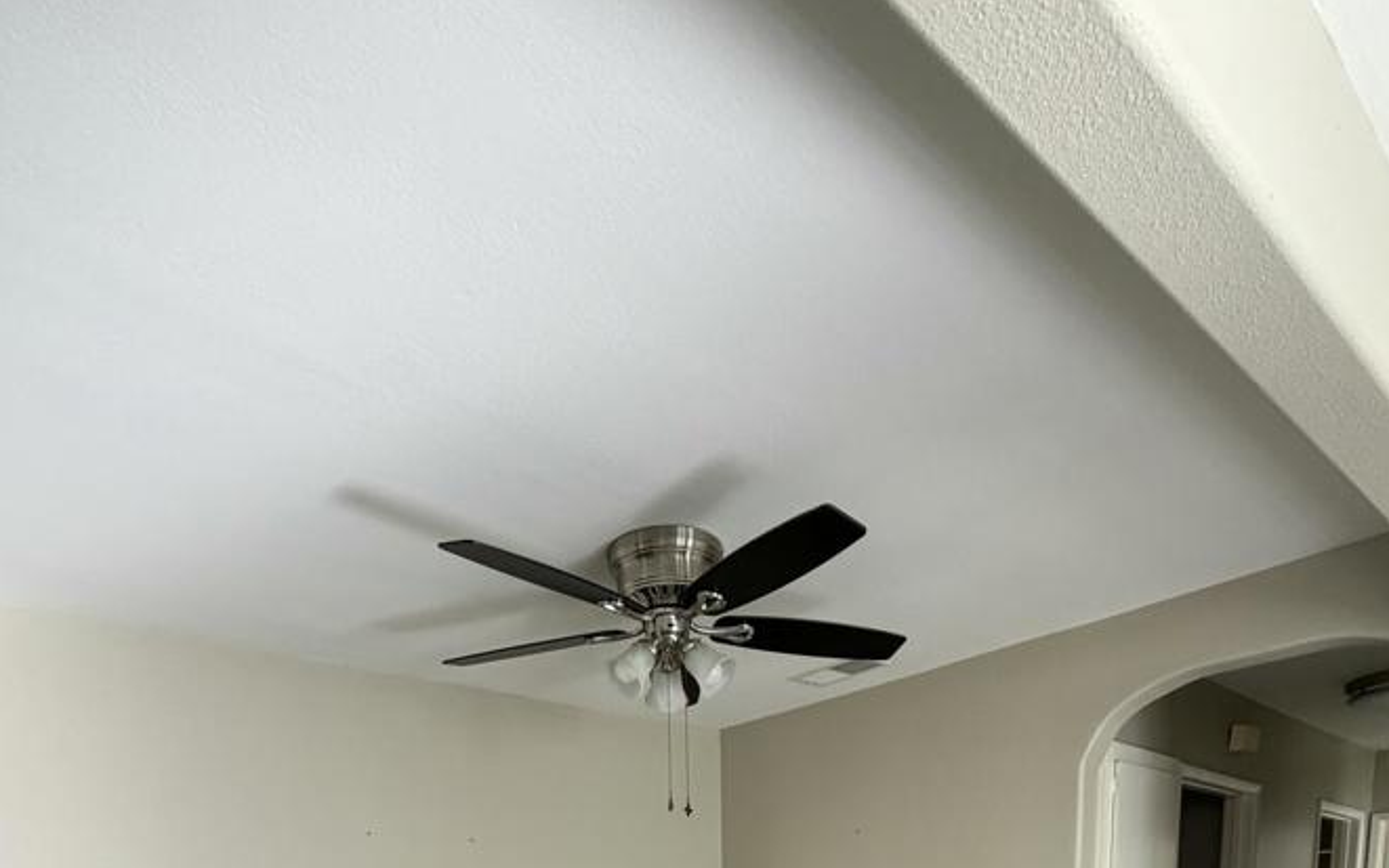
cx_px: 668
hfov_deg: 77.1
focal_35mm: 23
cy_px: 1055
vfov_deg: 38.3
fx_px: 871
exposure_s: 1/121
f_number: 2.2
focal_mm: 2.22
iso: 200
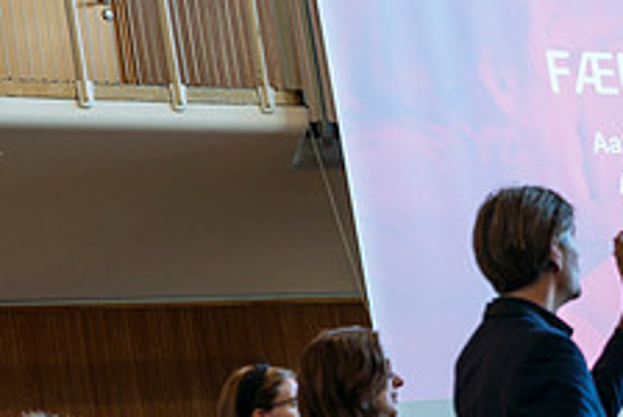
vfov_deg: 7.6
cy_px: 279
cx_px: 756
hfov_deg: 11.1
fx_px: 3136
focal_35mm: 181
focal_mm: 70
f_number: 2.8
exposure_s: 1/160
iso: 250
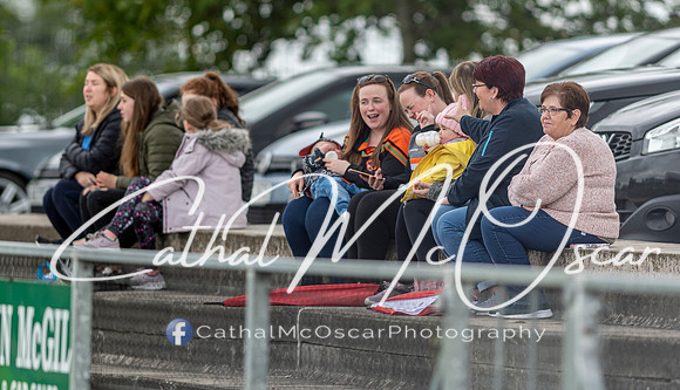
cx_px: 347
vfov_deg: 2.5
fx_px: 8992
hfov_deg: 4.3
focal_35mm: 496
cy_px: 181
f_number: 2.8
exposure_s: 1/1000
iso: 250
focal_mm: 300
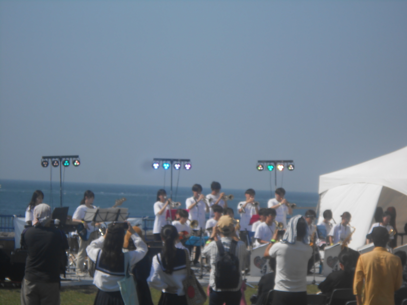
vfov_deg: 9.5
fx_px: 1834
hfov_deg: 12.7
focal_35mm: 156
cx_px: 204
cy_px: 152
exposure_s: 1/500
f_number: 6.5
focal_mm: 27.6
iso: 80
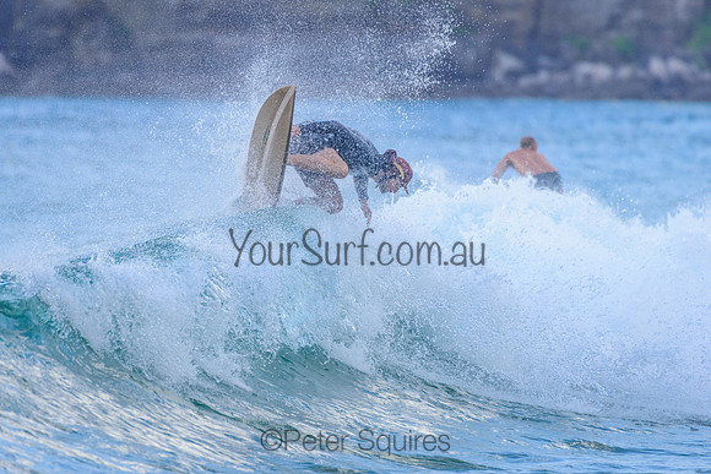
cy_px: 254
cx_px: 275
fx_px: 12112
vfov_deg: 2.2
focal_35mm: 613
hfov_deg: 3.4
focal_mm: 500
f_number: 5.6
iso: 640
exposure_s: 1/2000
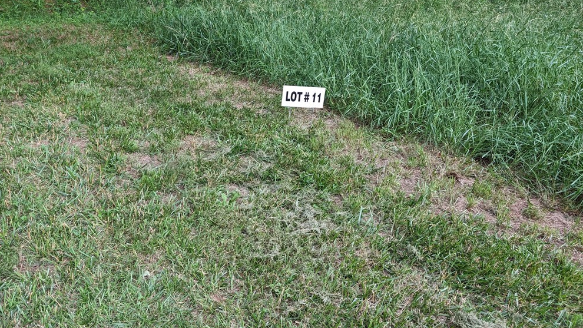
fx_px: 417
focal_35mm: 27
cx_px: 285
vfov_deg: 42.6
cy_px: 124
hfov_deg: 69.8
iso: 89
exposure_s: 1/107
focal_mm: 6.9
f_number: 1.68
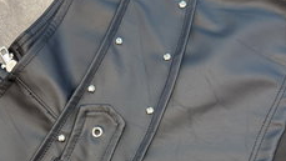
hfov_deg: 34.0
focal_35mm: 61
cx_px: 95
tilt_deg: -79.2
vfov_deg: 18.9
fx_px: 463
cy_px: 178
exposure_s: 1/50
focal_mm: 6.76
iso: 160
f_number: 1.78
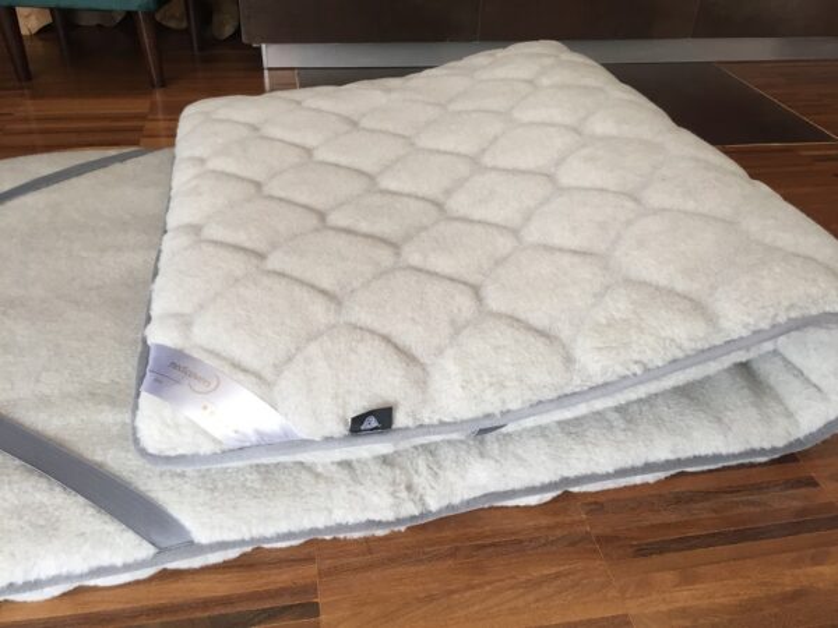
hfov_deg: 61.7
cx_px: 419
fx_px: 702
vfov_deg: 48.2
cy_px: 314
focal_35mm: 29
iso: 32
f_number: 2.2
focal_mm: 4.15
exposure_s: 1/33
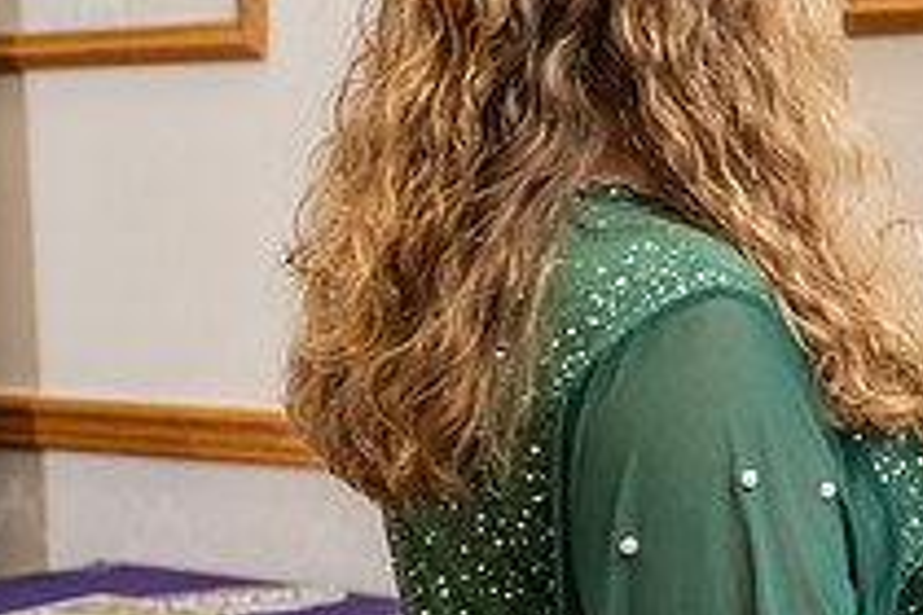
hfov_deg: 17.0
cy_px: 134
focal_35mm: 116
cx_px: 1072
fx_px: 2974
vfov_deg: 11.8
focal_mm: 42
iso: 2500
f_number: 3.5
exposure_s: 1/160
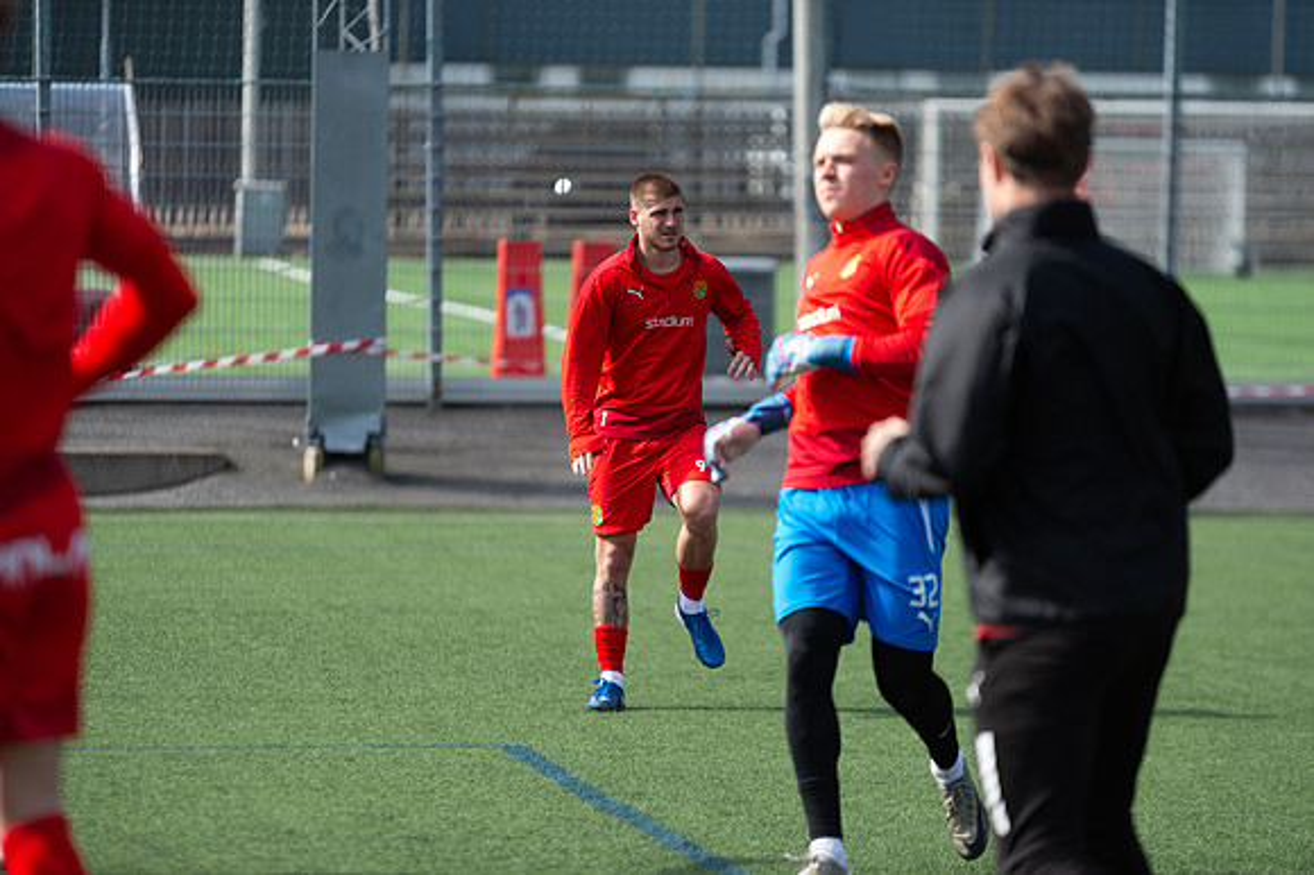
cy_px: 438
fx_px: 7324
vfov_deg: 6.8
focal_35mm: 201
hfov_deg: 10.3
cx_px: 657
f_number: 3.2
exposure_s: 1/1600
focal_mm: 200
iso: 400
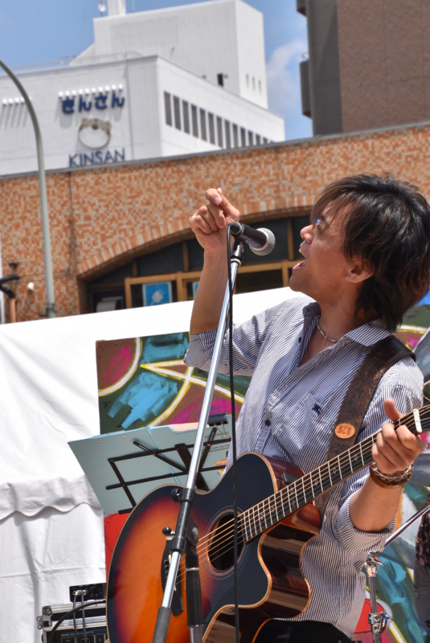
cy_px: 322
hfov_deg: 10.7
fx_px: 2306
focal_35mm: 129
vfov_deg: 15.9
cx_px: 215
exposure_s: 1/500
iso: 200
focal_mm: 86
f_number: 11
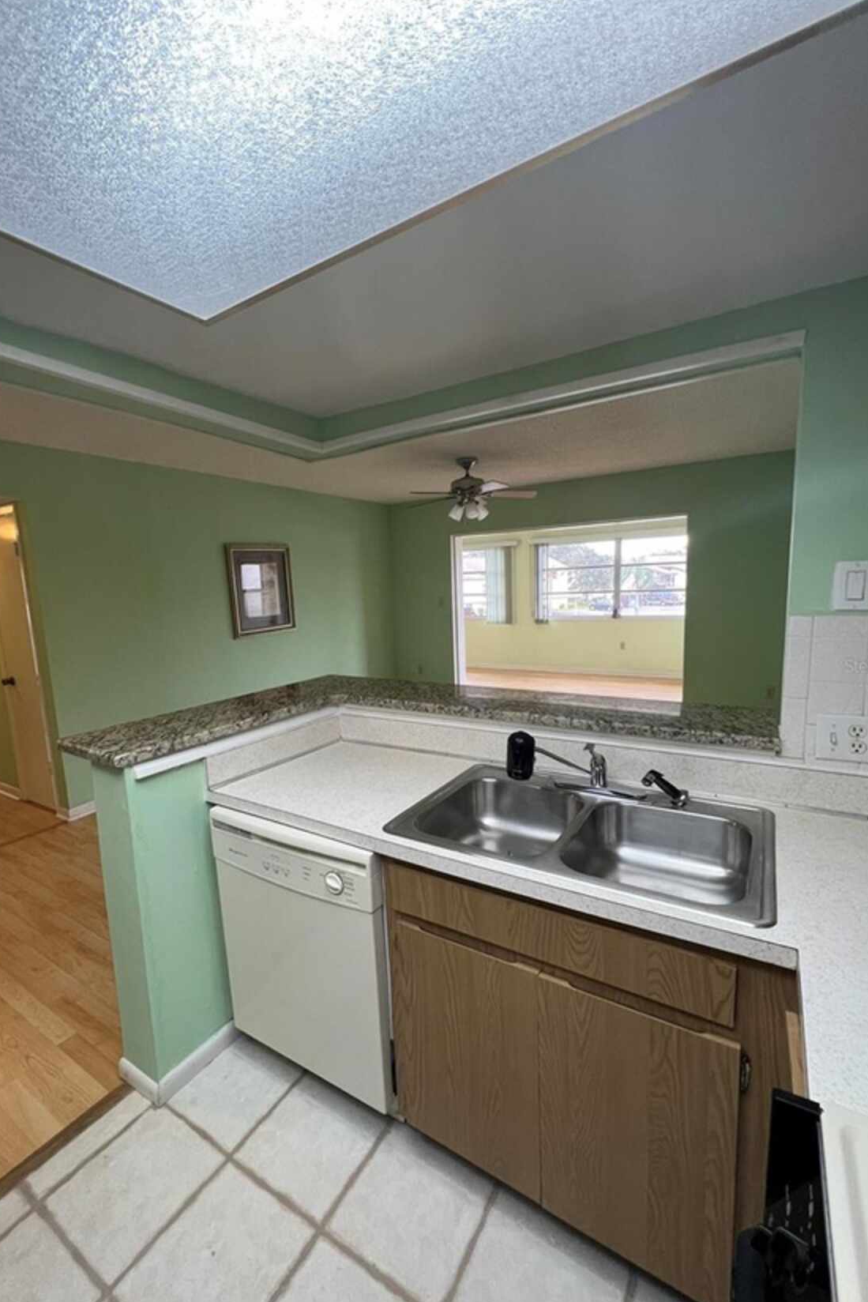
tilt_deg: -8.5
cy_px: 665
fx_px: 506
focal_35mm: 14
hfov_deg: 81.2
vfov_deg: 104.2
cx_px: 419
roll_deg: +3.2
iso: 160
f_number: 1.8
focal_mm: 1.57
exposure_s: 1/120
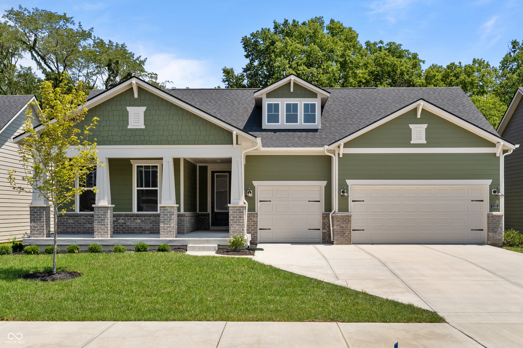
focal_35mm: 36
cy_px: 174
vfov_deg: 36.9
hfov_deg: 53.1
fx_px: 523
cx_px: 262
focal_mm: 24
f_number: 6.3
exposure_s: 1/1250
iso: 250
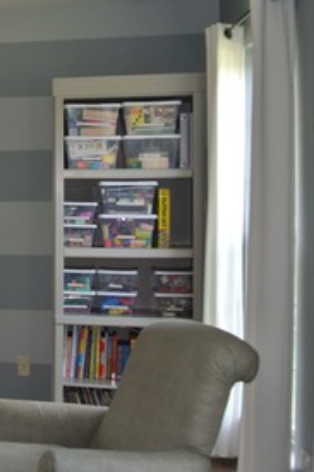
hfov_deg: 18.3
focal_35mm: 63
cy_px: 203
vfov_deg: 31.9
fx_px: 825
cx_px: -202
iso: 200
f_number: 4.5
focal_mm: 10
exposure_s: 1/60
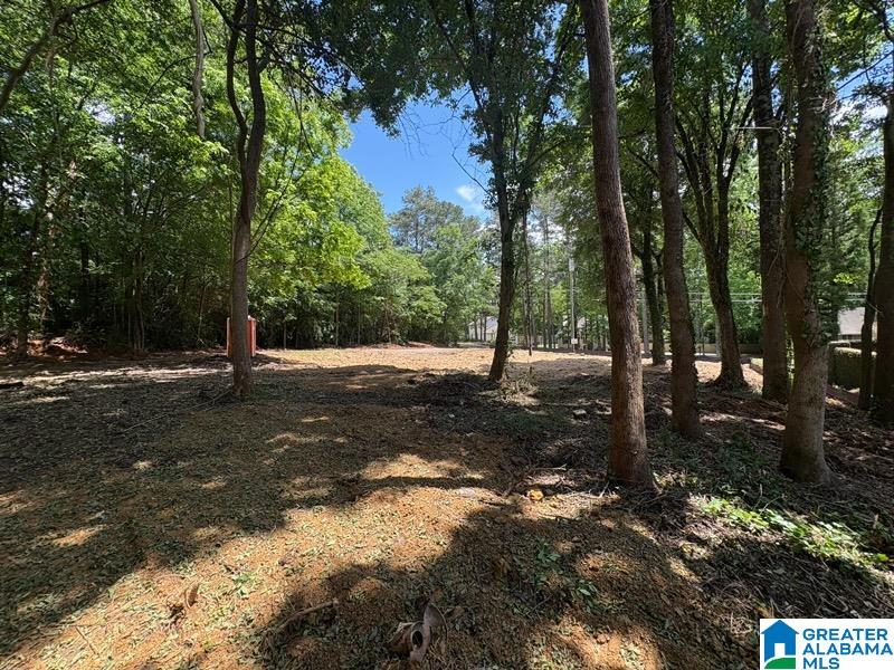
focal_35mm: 14
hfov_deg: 102.1
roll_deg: +3.4
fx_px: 362
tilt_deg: +0.8
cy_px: 335
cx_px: 447
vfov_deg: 85.7
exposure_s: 1/515
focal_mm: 2.22
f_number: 2.2
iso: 64
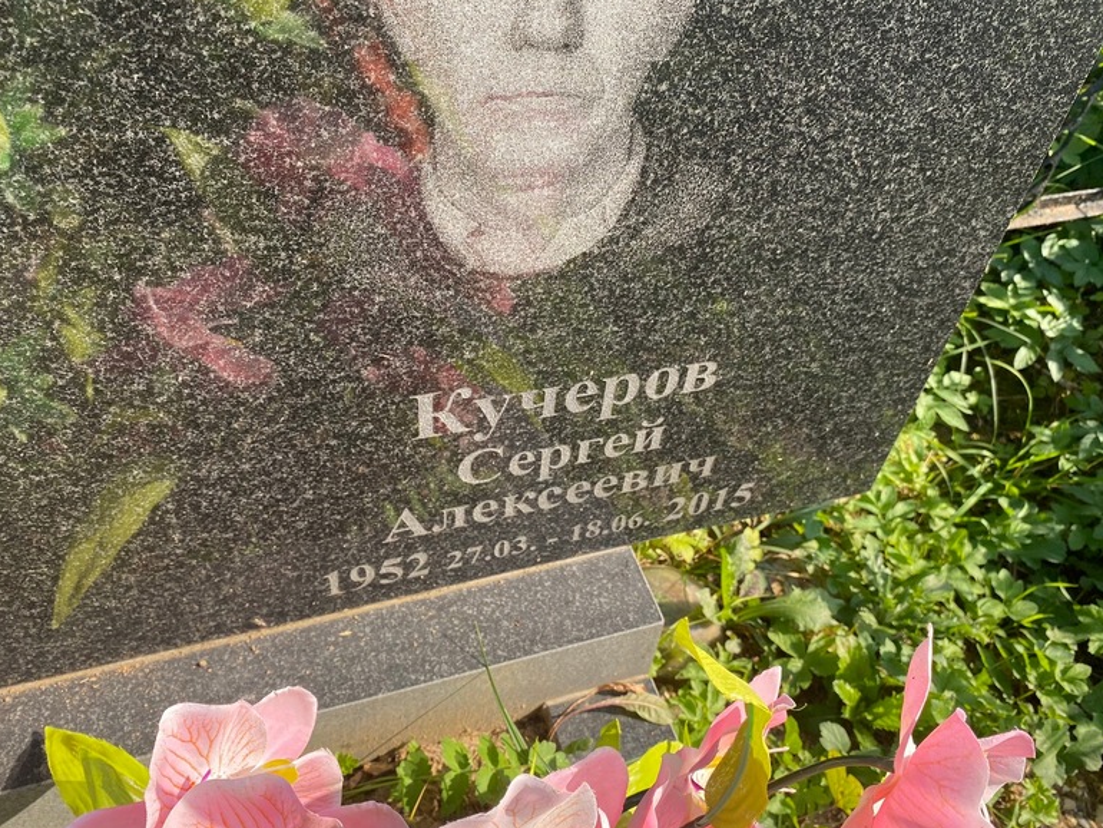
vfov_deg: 51.4
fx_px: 861
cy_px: 415
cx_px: 564
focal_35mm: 27
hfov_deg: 65.3
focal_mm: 4.25
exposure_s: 1/757
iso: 32
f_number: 1.8
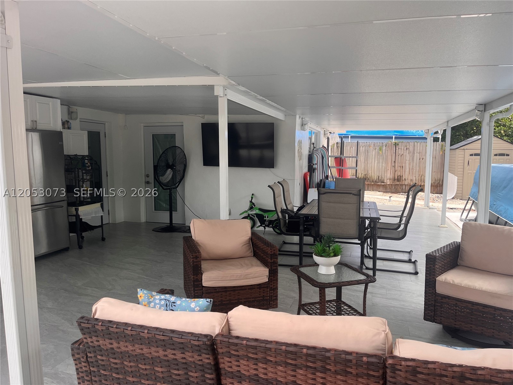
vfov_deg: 53.1
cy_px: 192
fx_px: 385
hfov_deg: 67.3
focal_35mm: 26
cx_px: 256
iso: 50
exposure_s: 1/816
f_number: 1.6
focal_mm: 5.1
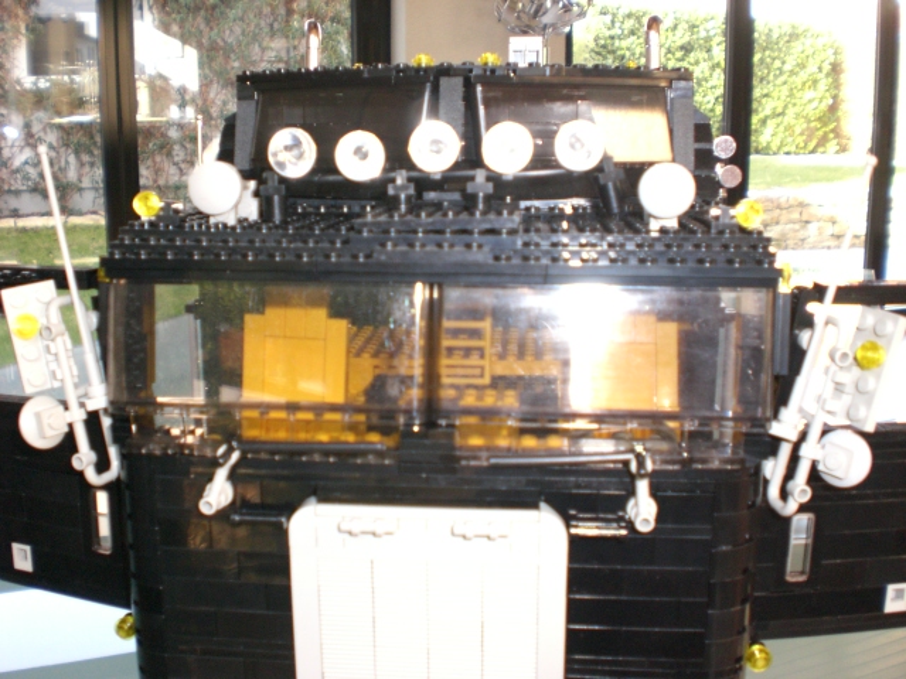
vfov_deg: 37.7
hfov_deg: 49.0
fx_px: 995
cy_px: 340
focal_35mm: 38
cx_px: 453
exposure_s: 1/60
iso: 200
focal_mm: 6.3
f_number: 3.1
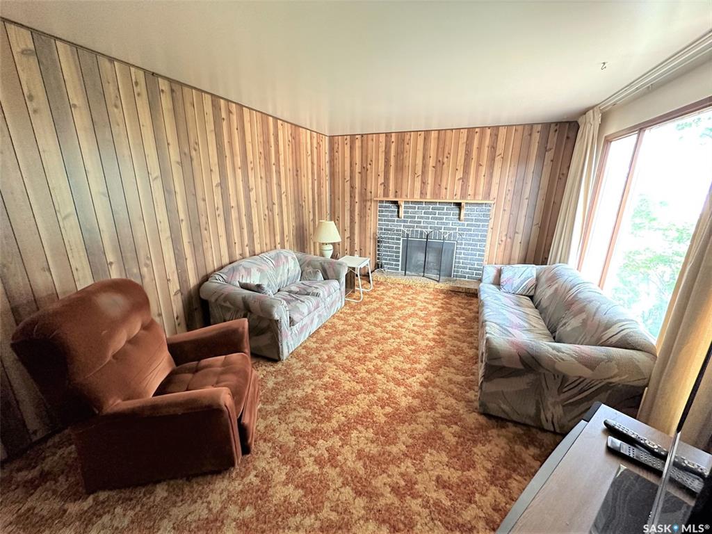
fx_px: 288
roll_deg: -1.4
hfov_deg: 102.1
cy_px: 267
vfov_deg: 85.7
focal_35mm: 14
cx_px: 356
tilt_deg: -15.9
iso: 400
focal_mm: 2.22
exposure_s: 1/60
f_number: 2.2
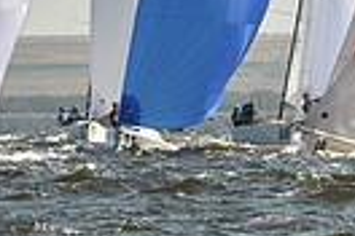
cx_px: 124
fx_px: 8657
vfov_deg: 1.6
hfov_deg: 2.3
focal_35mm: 878
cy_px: -17
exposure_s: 1/1250
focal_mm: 200
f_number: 7.1
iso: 250
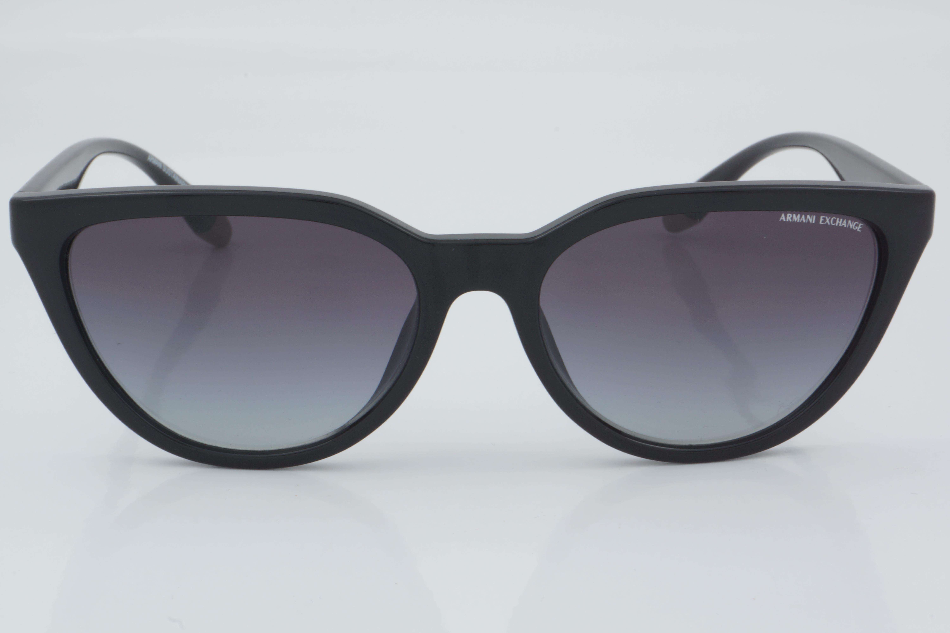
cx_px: 475
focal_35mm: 82
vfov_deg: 16.6
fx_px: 2177
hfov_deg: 24.6
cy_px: 316
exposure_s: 1/4
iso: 100
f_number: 32
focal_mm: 55
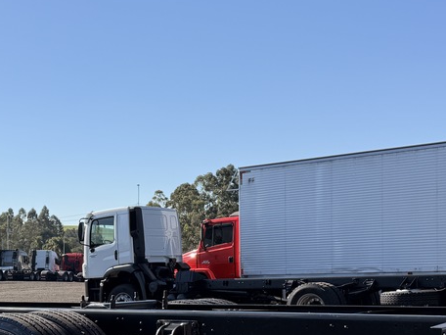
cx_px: 76
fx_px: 773
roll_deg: -0.4
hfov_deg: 31.2
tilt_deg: -3.1
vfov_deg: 23.8
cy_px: 295
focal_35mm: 60
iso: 80
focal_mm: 6.76
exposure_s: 1/3953
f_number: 1.78
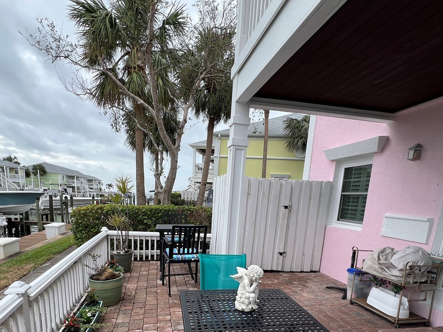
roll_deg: -3.3
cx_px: 211
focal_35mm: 20
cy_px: 254
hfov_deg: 81.7
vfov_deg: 61.8
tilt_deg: -12.8
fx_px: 256
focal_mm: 1.57
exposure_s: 1/645
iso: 32
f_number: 1.8
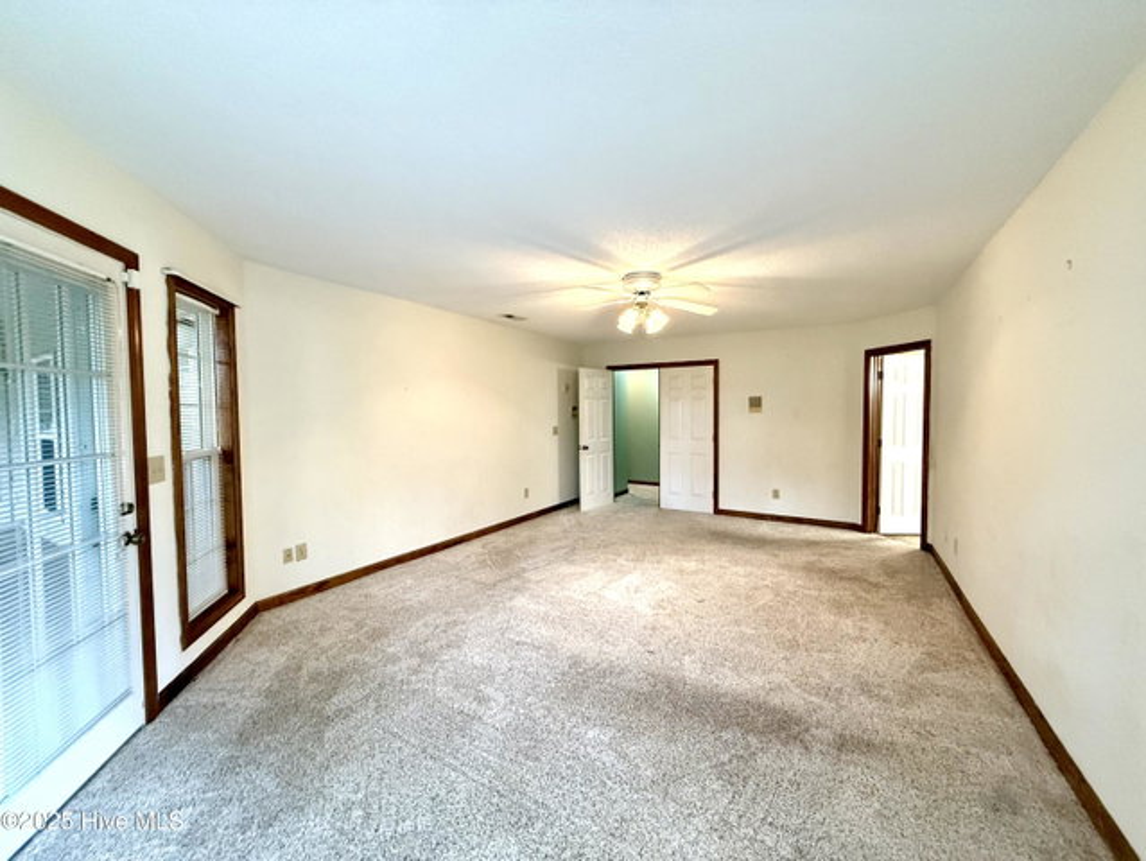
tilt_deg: -1.0
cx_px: 573
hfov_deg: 102.0
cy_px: 430
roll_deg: +0.1
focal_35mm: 14
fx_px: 464
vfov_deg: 85.7
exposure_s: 1/120
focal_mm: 2.22
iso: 640
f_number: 2.2
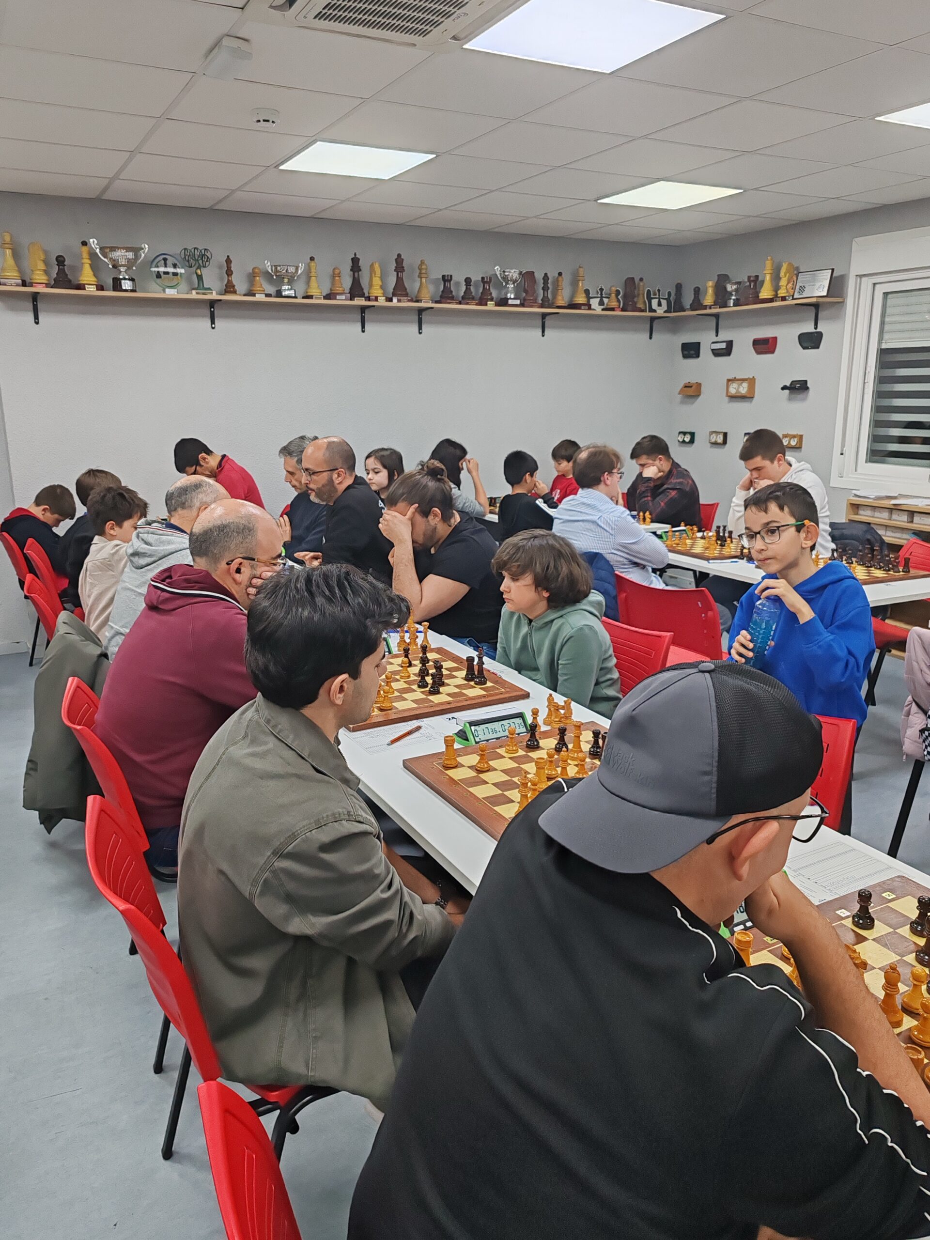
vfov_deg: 65.3
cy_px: 620
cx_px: 465
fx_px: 967
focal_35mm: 27
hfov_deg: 51.4
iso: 500
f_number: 1.9
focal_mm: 6.12
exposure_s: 1/100
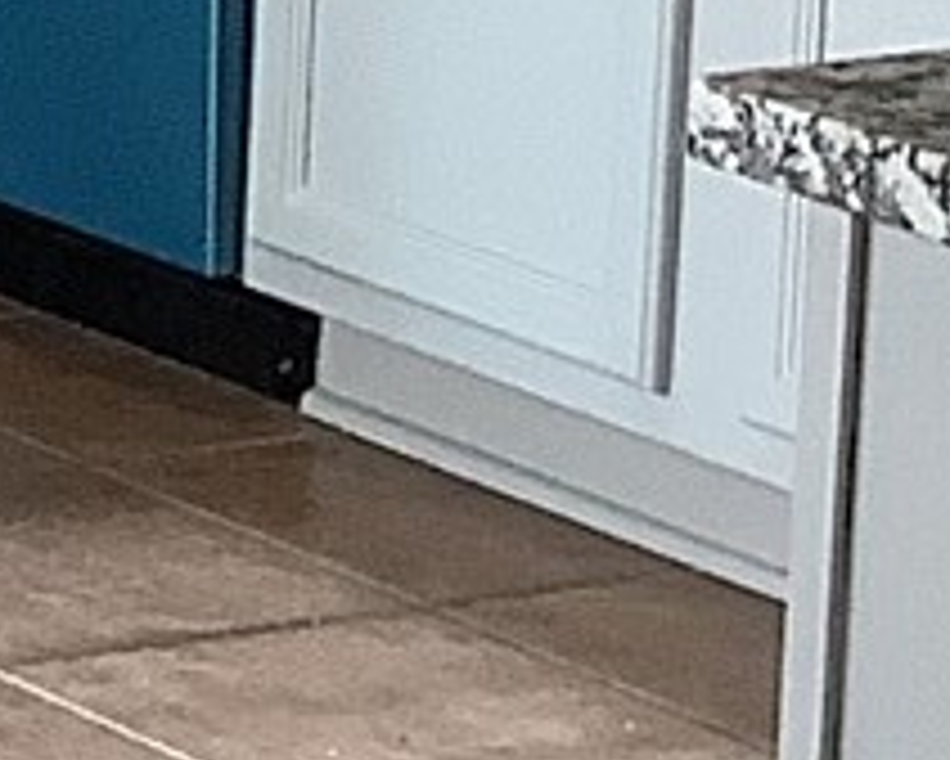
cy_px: -634
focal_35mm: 275
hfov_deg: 6.4
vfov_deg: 5.5
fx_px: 7736
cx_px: -1900
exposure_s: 1/60
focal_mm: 3.3
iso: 64
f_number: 2.4
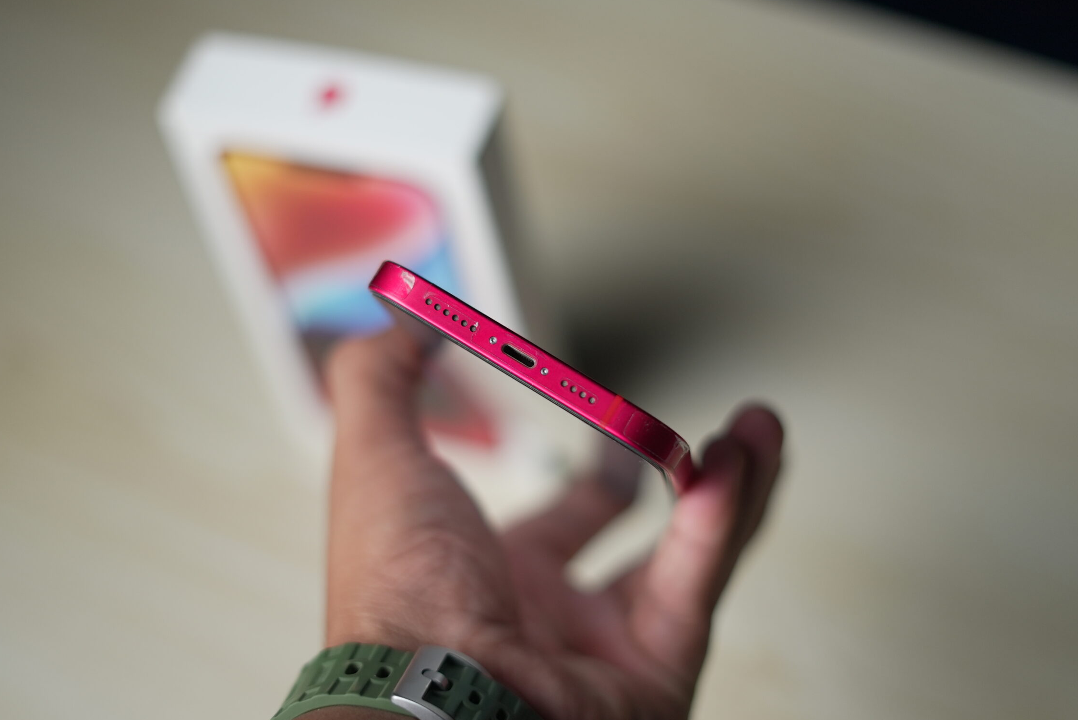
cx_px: 524
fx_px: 1708
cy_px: 342
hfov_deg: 35.0
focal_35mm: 57
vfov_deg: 23.8
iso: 500
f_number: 1.8
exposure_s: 1/100
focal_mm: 50
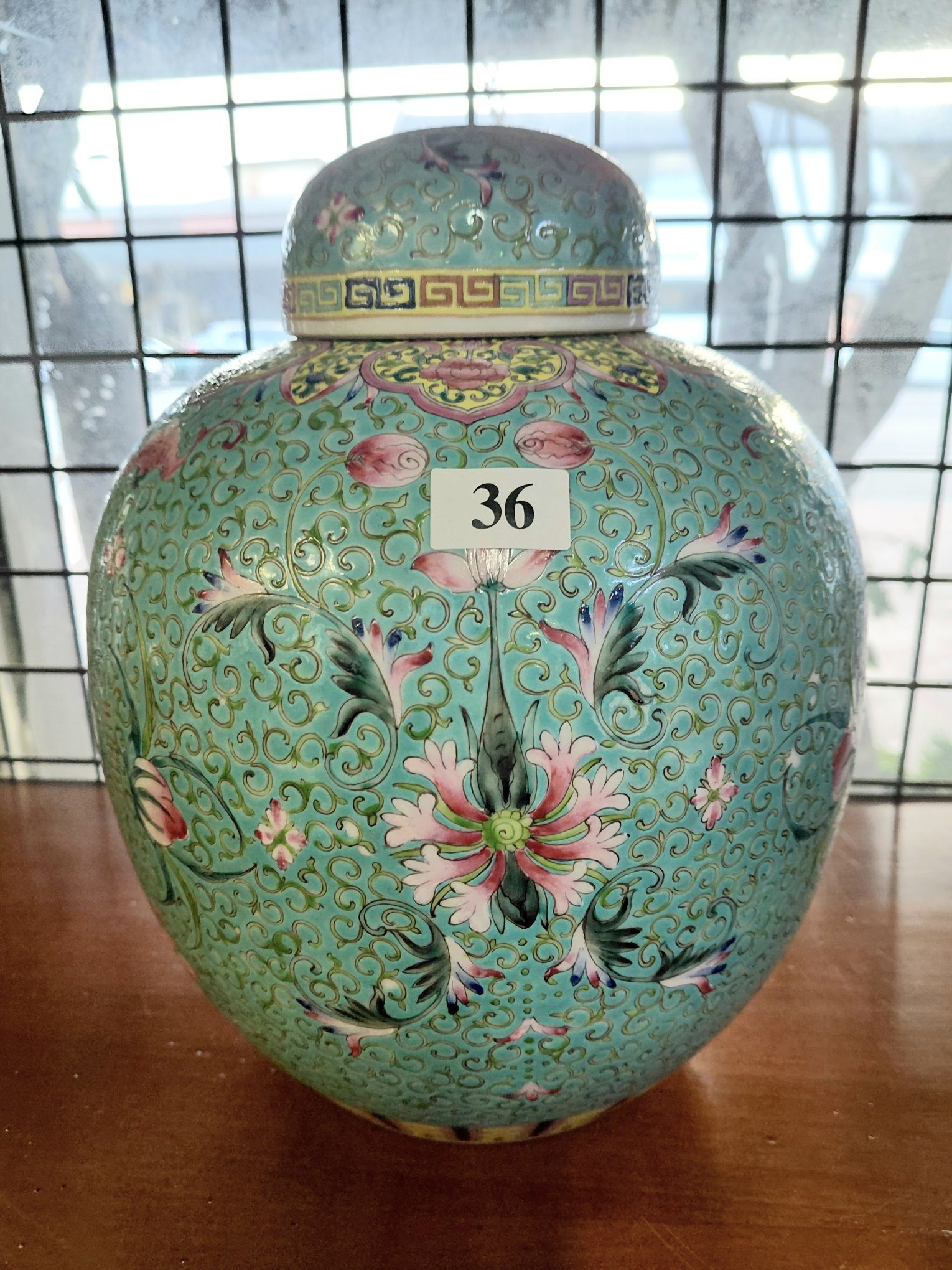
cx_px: 476
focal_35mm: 25
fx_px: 917
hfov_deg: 54.9
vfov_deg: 69.4
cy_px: 635
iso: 200
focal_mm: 4.69
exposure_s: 1/50.3
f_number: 1.8
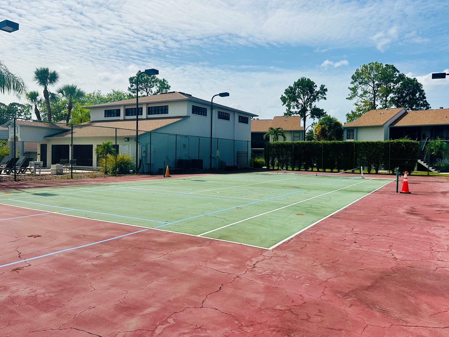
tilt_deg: -0.8
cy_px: 161
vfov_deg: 51.4
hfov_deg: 65.3
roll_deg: -0.7
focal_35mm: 27
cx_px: 213
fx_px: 350
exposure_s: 1/8929
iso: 80
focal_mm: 6.86
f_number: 1.78
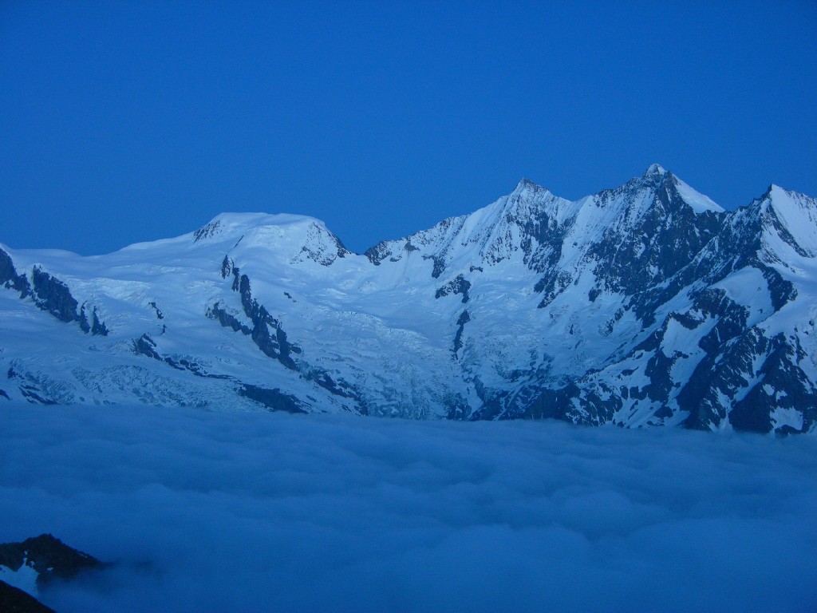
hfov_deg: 27.8
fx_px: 1652
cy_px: 306
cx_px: 408
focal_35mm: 70
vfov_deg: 21.0
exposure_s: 1.48
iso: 200
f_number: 3.3
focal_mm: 17.8
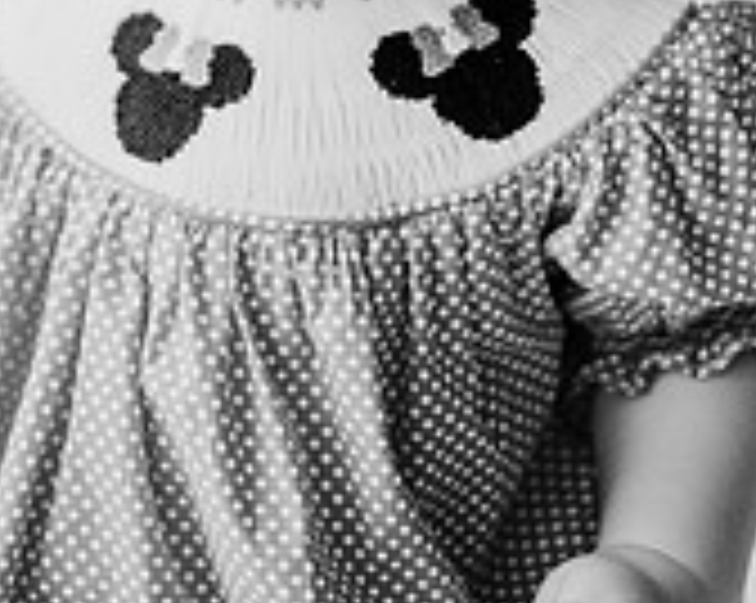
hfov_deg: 15.2
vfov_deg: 11.7
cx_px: 180
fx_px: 2816
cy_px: -320
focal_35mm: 126
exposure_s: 1/800
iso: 1000
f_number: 2
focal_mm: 50
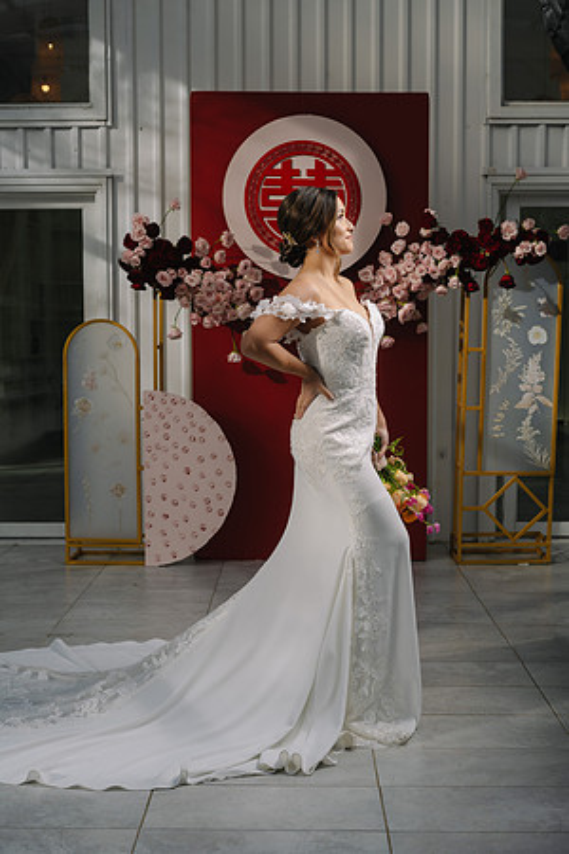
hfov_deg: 27.0
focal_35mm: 50
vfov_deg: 39.6
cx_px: 284
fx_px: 1185
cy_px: 427
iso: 50
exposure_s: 1/200
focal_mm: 50
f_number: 5
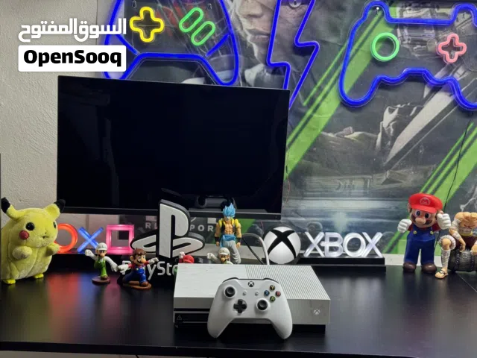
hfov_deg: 39.7
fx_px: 661
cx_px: 238
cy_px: 179
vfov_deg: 30.3
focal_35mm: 48
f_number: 1.78
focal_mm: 6.76
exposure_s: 1/100
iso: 80
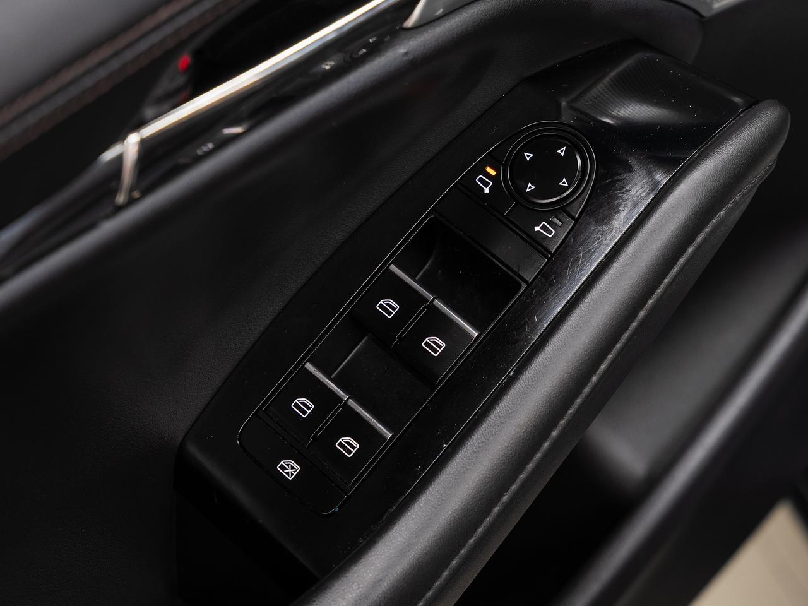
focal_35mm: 91
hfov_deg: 21.6
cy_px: 292
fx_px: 2115
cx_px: 517
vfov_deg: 16.3
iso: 100
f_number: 5.6
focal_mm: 70
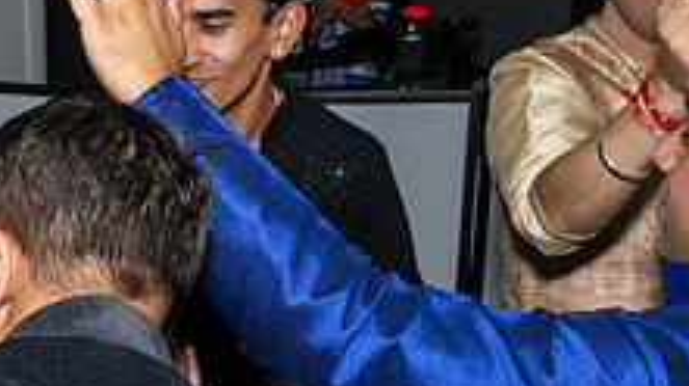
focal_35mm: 79
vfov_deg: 14.7
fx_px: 1442
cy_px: 482
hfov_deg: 25.7
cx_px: 28
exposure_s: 1/250
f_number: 7.1
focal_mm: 17
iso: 1000
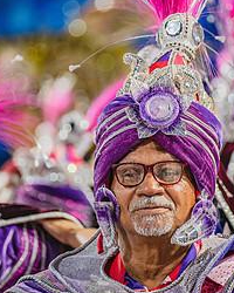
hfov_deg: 4.2
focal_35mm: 372
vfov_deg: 5.2
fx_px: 3220
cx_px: 141
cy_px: 117
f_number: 5.6
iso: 2500
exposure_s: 1/160
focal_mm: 220
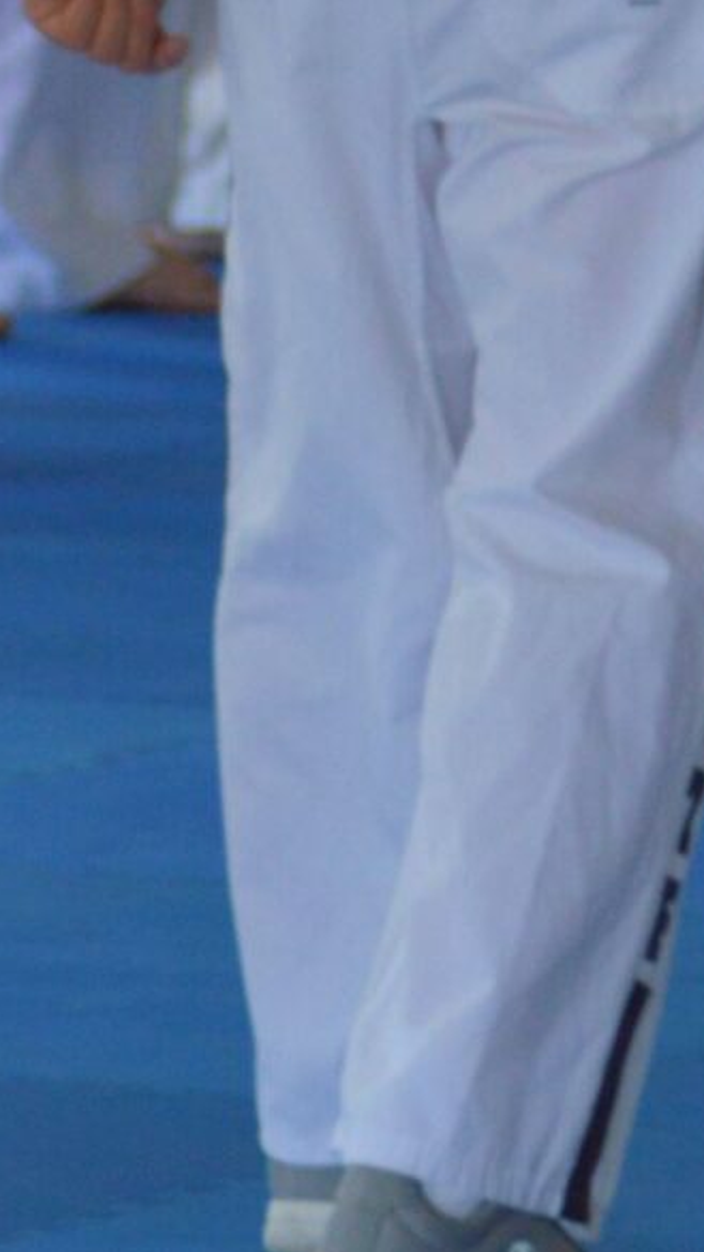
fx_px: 15965
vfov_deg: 4.5
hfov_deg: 2.5
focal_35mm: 481
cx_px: 1832
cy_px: -441
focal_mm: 70
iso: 500
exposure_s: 1/125
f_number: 4
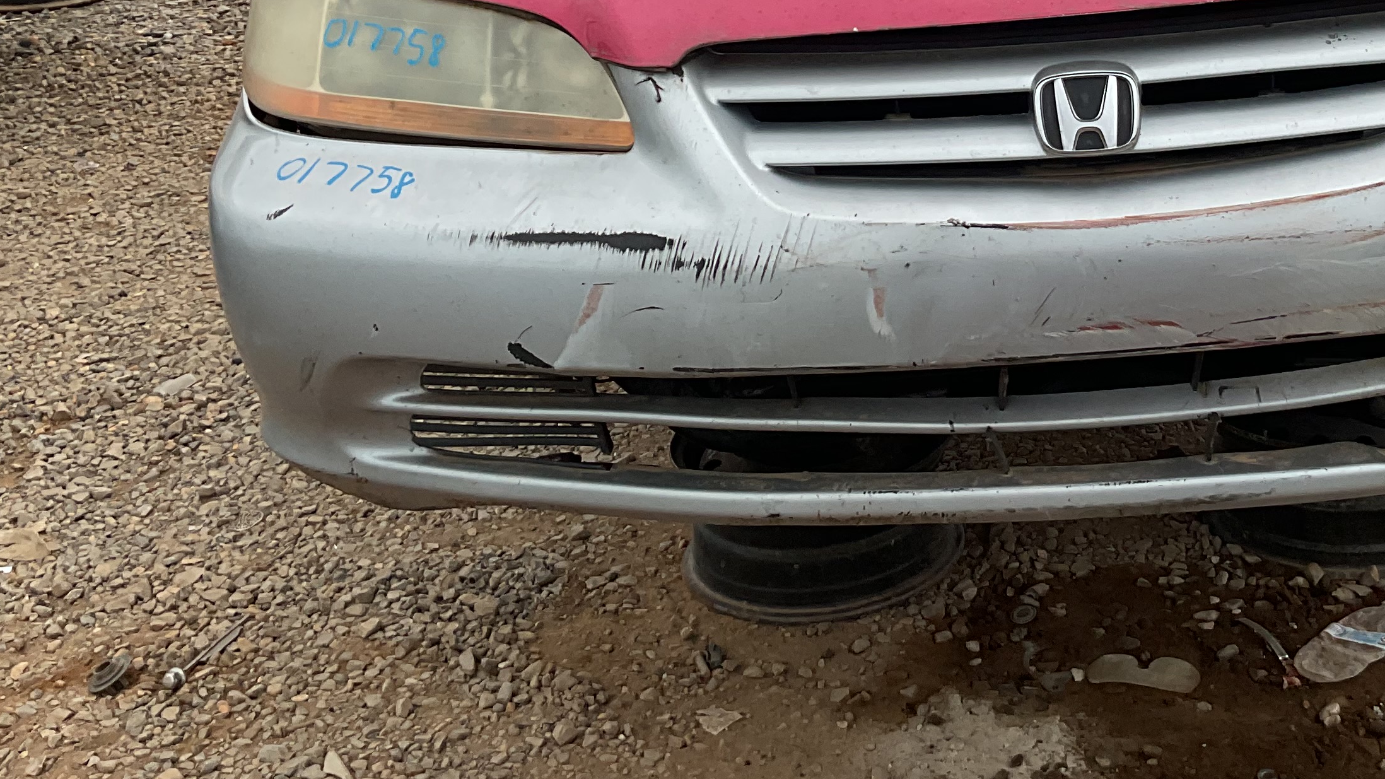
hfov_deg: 35.3
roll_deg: +4.6
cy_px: 4
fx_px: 2130
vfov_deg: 20.1
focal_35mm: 58
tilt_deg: -13.1
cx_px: 1023
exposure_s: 1/1279
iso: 16
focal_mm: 3
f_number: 1.8
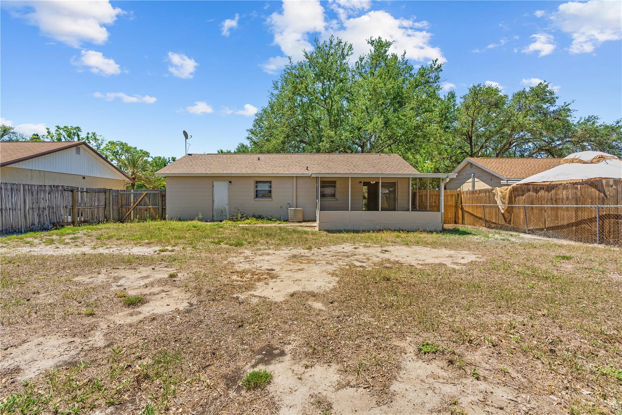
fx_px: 276
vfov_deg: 73.7
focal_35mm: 16
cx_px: 311
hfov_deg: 96.7
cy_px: 208
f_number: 8
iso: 200
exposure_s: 1/400
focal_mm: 16
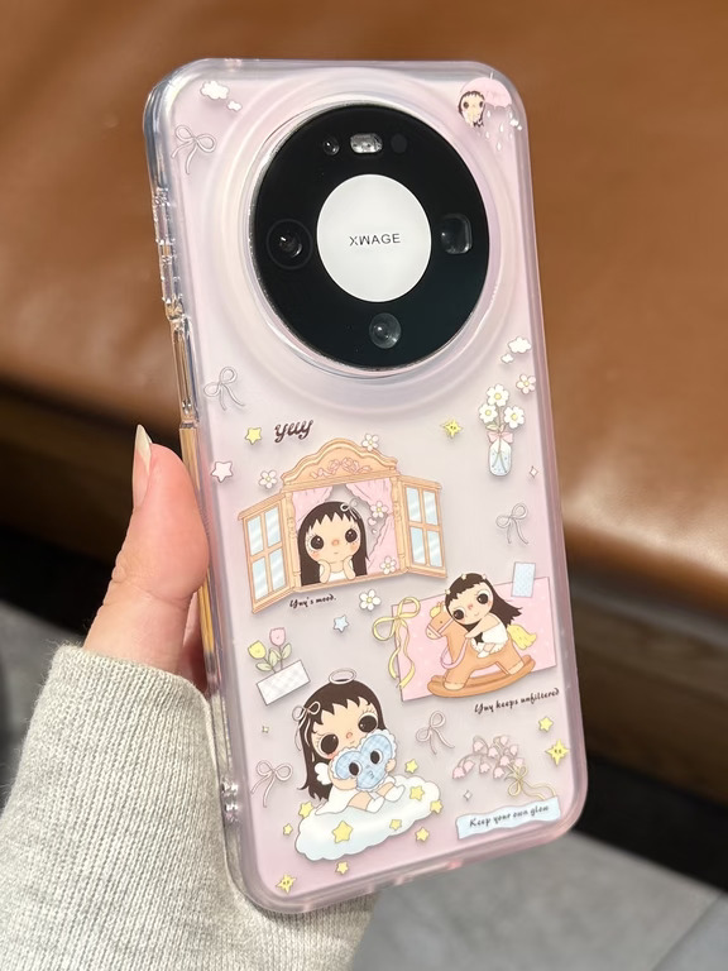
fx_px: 673
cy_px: 486
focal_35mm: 24
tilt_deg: -50.8
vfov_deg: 71.6
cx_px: 364
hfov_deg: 56.8
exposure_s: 1/100
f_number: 1.78
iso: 200
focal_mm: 6.76
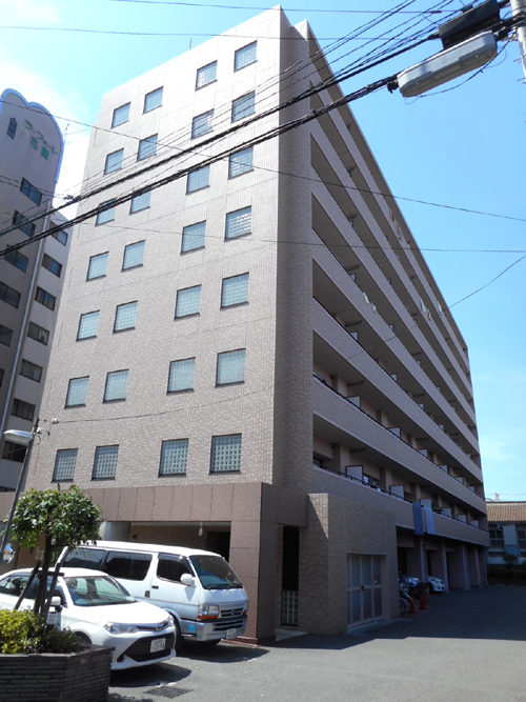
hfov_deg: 54.9
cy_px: 351
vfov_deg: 69.4
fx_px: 507
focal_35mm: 25
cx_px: 263
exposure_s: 1/500
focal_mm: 4.5
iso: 80
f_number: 3.7
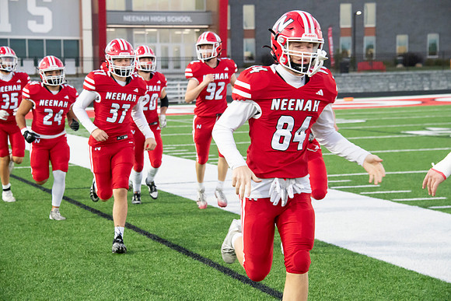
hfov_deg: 17.6
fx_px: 1453
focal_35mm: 116
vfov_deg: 11.8
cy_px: 150
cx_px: 226
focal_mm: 116
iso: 8000
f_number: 7.1
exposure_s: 1/400
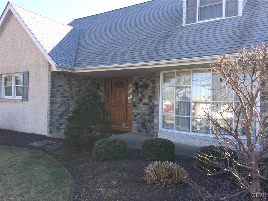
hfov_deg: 61.7
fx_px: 225
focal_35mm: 29
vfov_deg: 48.2
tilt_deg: +1.8
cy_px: 100
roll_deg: -0.5
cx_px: 134
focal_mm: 4.15
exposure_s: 1/519
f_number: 2.2
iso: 32
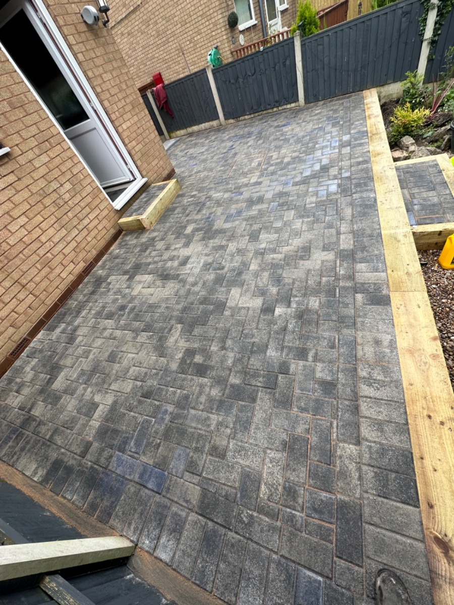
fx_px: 245
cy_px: 302
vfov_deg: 102.1
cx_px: 227
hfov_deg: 85.7
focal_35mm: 14
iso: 40
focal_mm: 2.22
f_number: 2.2
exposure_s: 1/332
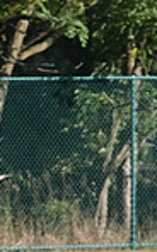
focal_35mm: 1202
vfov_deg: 1.8
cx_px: 251
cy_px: 263
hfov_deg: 1.1
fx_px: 8261
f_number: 2.8
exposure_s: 1/3200
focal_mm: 200
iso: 200
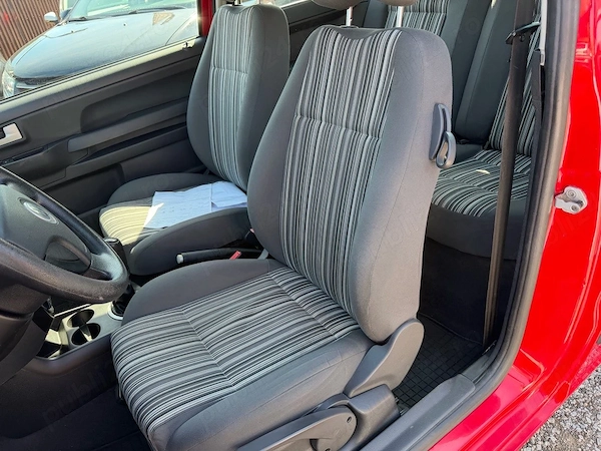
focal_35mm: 24
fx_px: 417
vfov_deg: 56.8
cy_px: 226
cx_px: 300
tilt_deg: -33.2
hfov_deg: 71.6
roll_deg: +9.6
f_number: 1.78
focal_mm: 6.76
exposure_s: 1/214
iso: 125
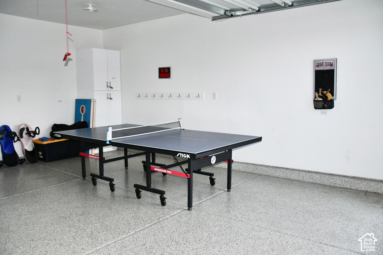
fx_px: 319
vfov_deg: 43.6
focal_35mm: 30
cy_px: 128
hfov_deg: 61.9
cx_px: 192
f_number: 3.5
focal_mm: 20
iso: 800
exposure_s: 1/60
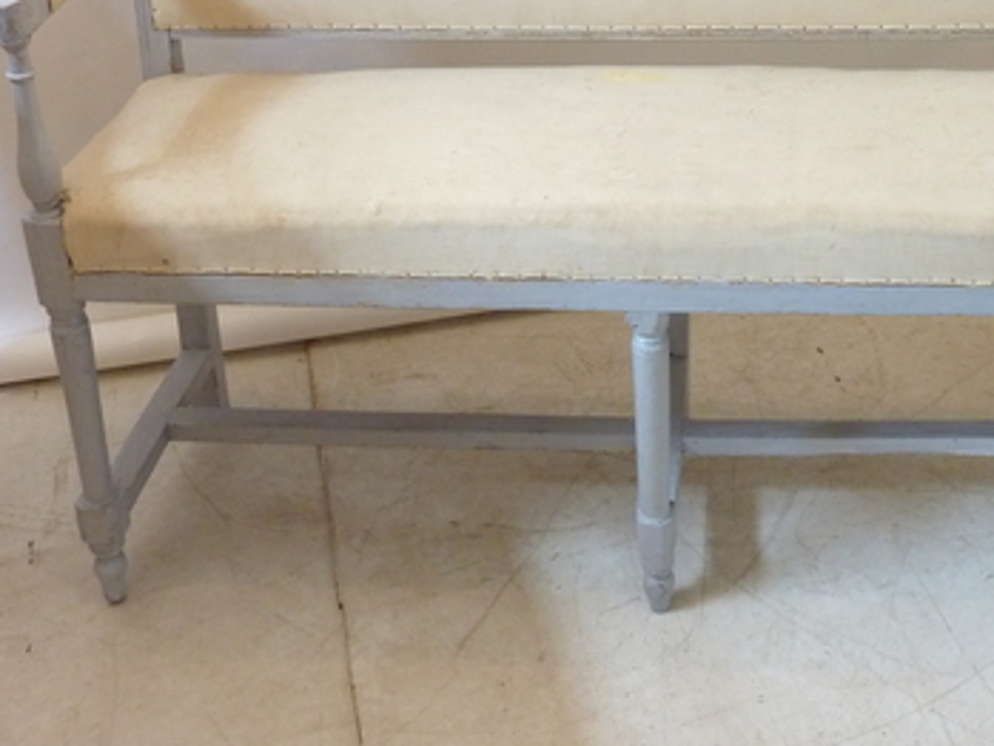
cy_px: 122
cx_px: 615
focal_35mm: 55
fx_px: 1580
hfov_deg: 34.8
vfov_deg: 26.0
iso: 320
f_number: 3.5
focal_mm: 5.3
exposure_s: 1/30
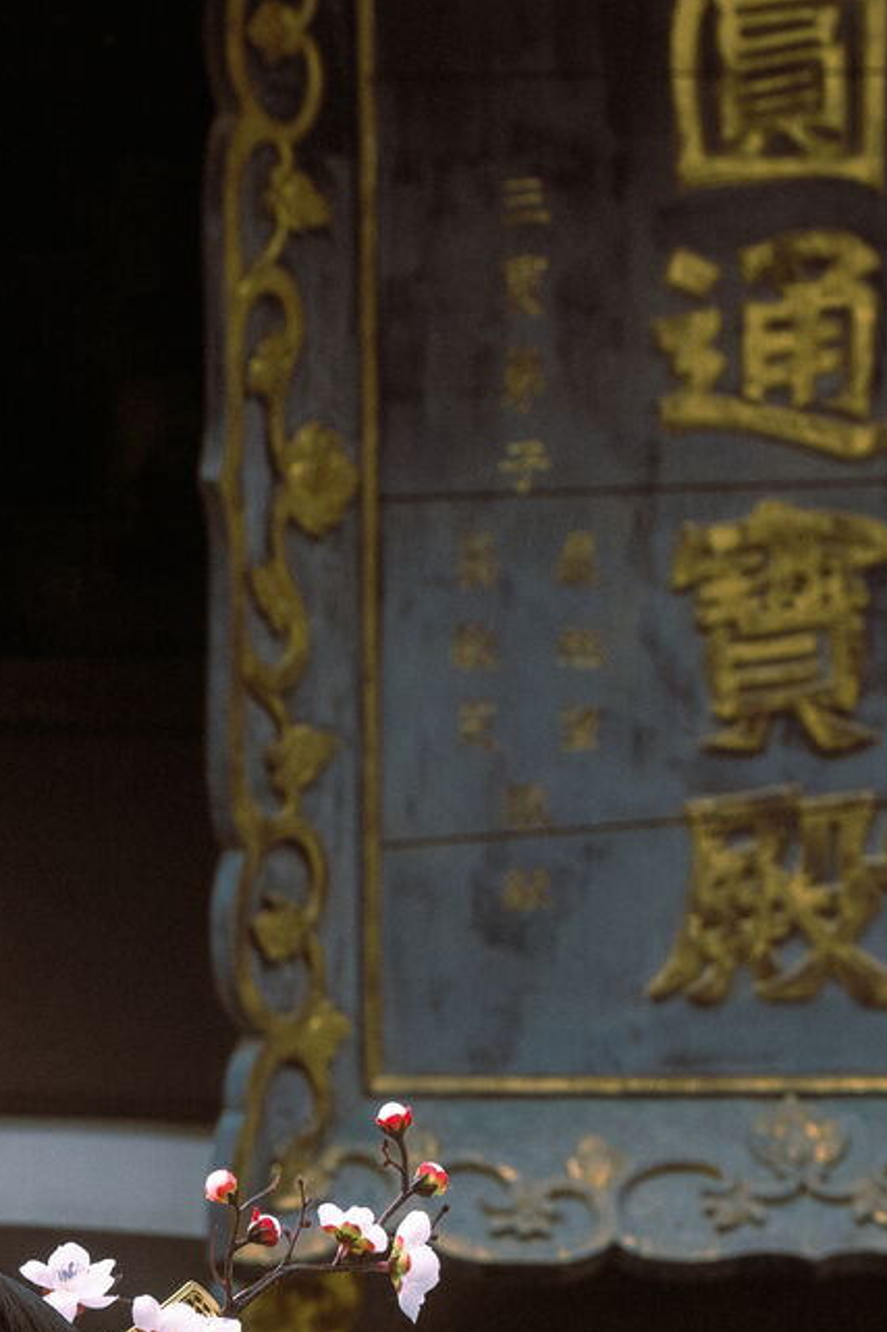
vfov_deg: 9.3
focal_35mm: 219
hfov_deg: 6.3
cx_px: 368
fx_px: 8098
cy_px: 1369
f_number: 11
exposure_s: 1/400
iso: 500
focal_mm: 78
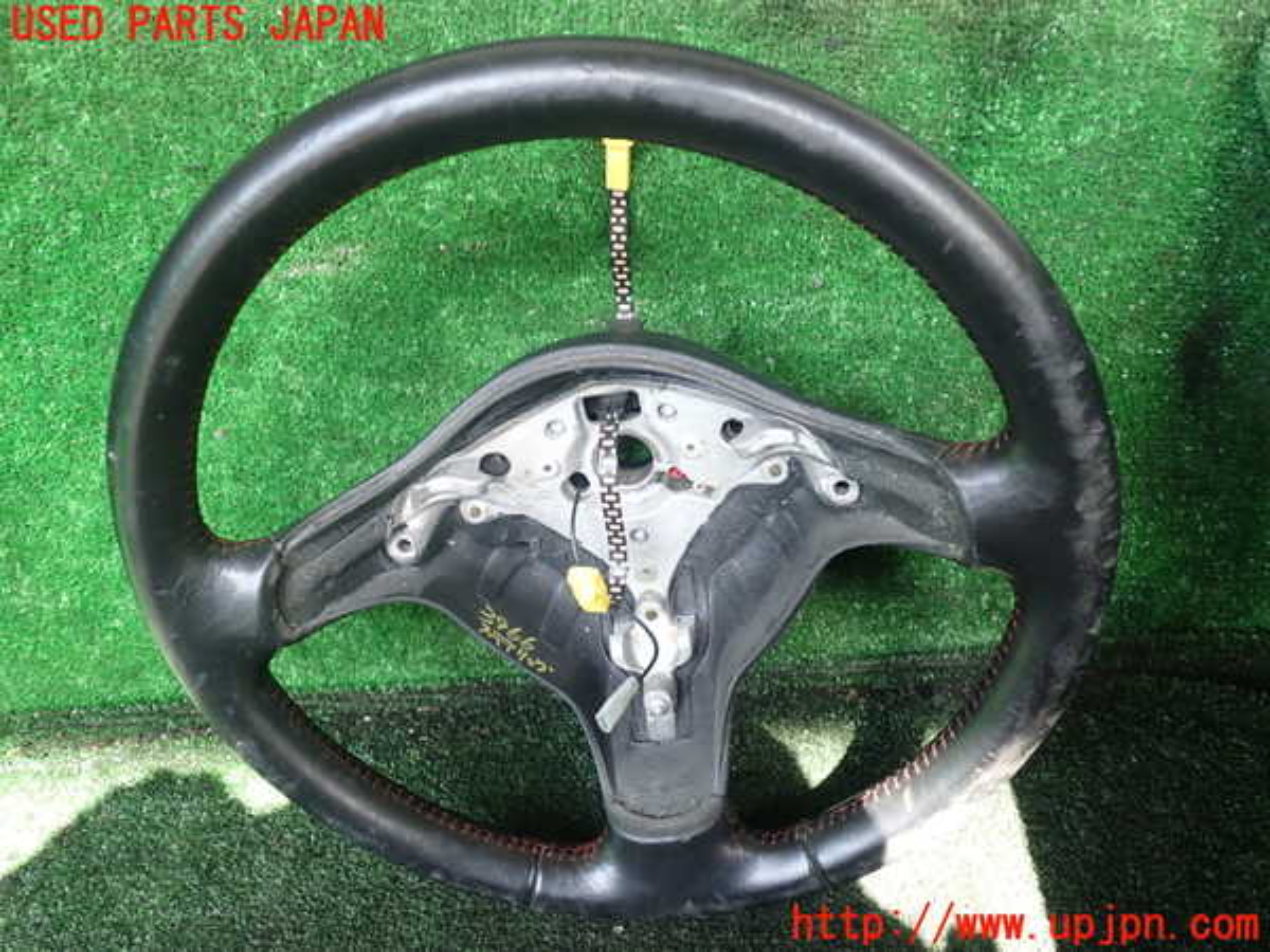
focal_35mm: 30
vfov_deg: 46.8
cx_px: 635
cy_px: 476
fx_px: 1101
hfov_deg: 60.0
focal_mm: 5.4
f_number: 2.3
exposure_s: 1/60
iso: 100
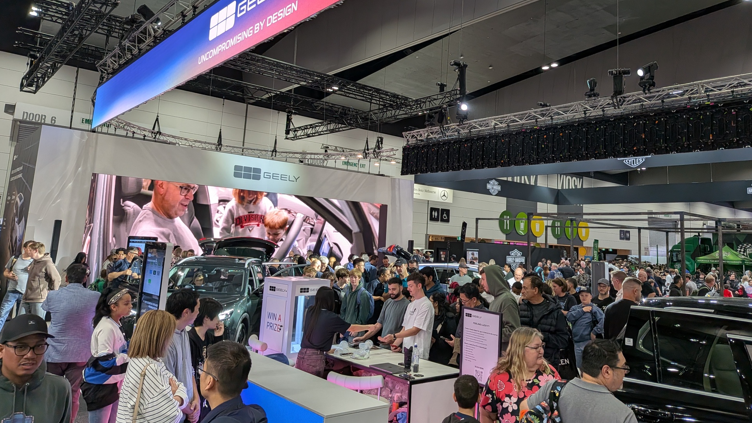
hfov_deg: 69.9
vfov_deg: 42.6
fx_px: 538
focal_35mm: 27
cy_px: 160
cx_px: 378
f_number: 1.7
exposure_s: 1/100
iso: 102
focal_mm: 4.53
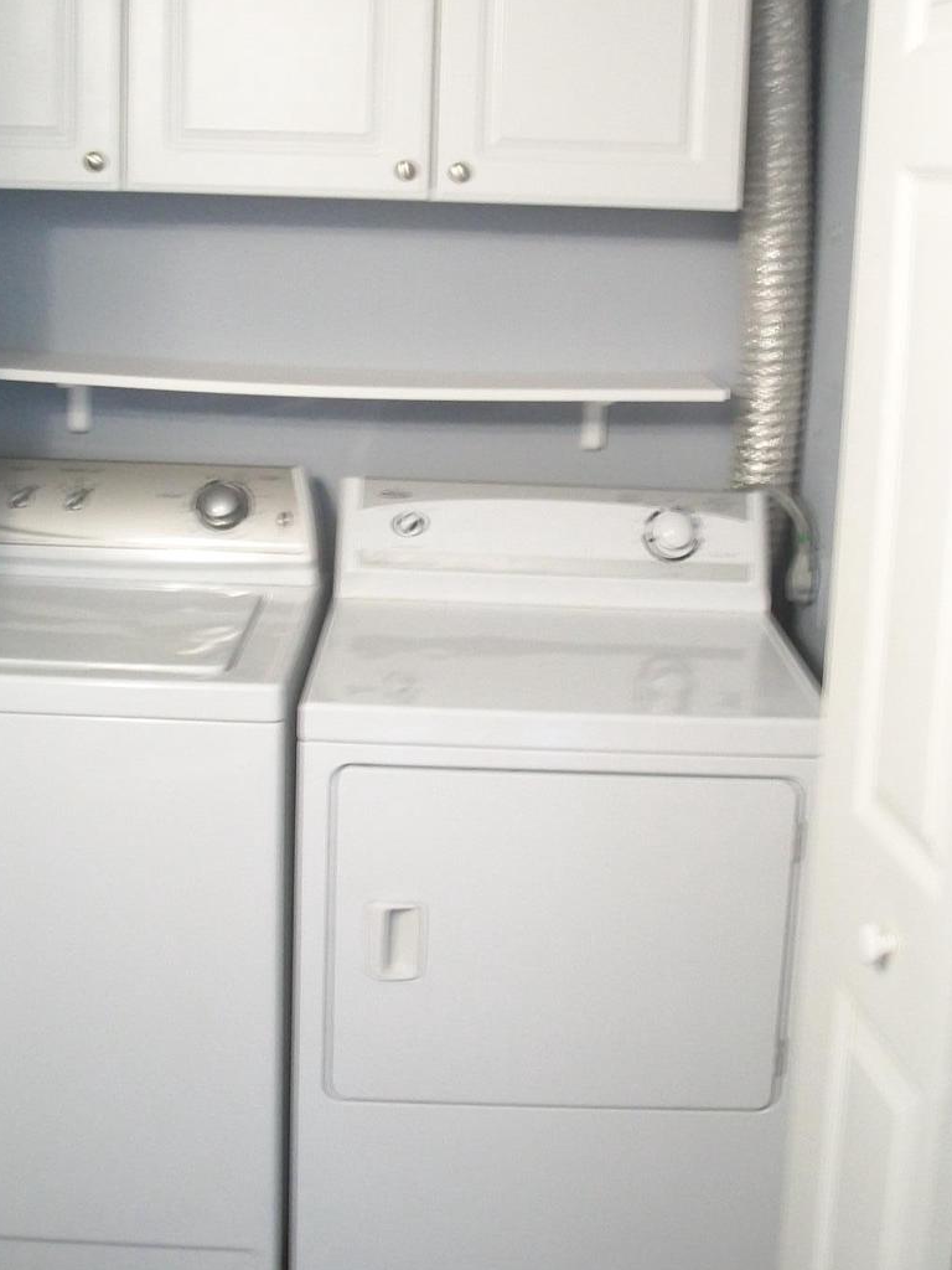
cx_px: 462
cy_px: 489
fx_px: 1760
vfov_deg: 39.4
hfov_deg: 30.3
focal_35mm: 48
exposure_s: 1/5
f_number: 2.9
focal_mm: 5.7
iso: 160
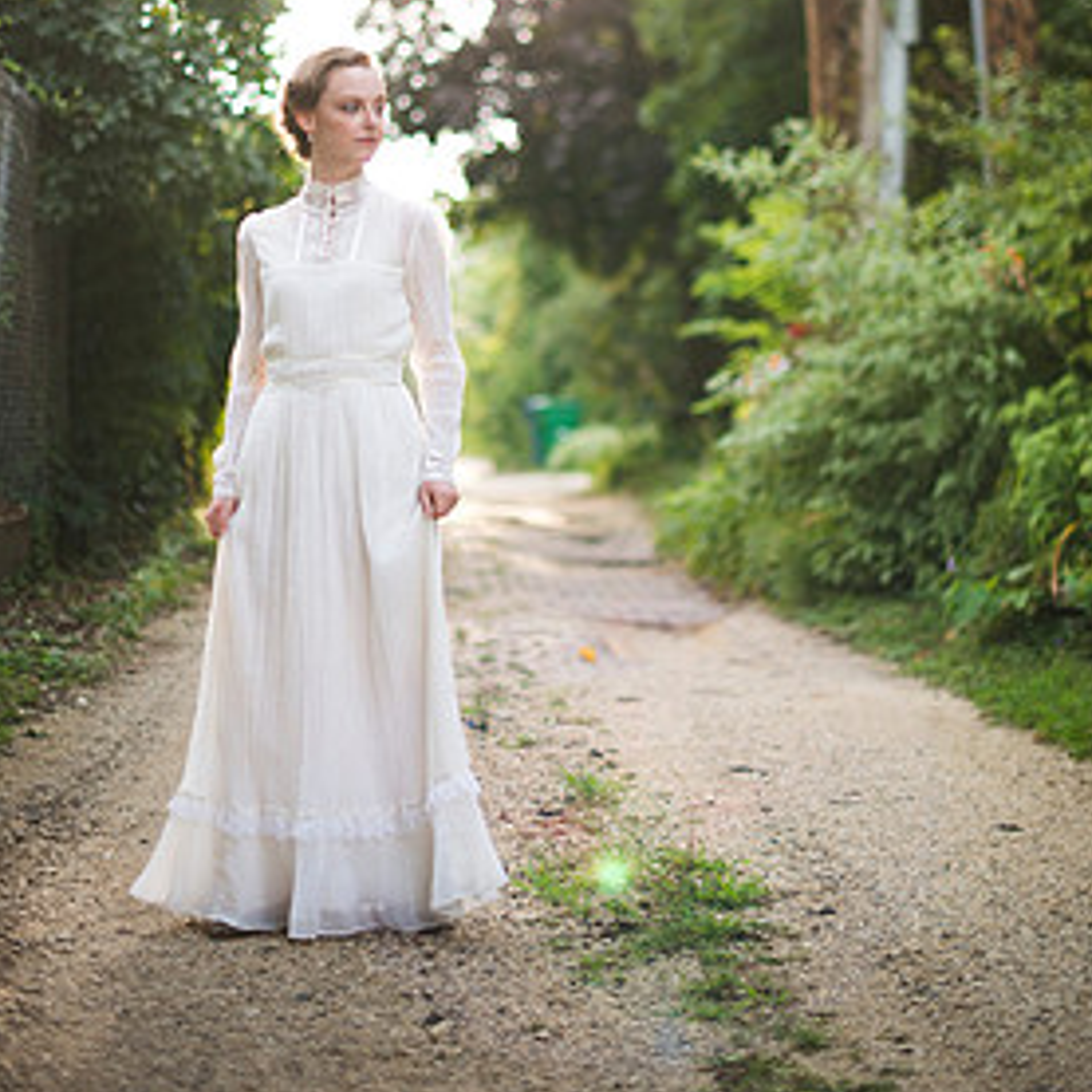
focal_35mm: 69
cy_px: 264
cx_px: 552
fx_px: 2463
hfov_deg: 25.0
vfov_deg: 24.7
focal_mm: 50
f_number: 1.4
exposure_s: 1/1000
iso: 200
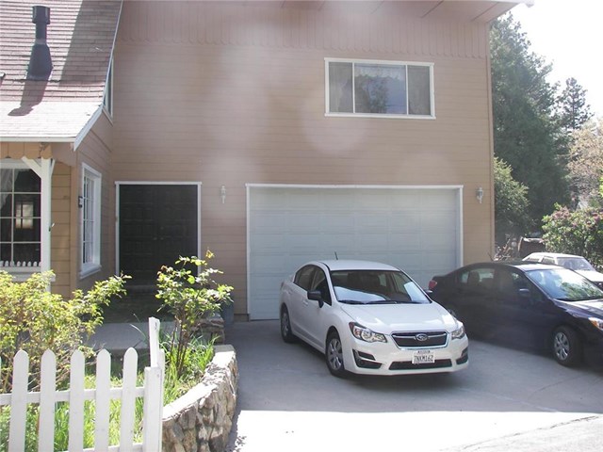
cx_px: 302
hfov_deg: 51.4
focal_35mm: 36
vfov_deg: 39.7
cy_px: 226
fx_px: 627
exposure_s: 1/250
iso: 50
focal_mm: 6
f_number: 2.8
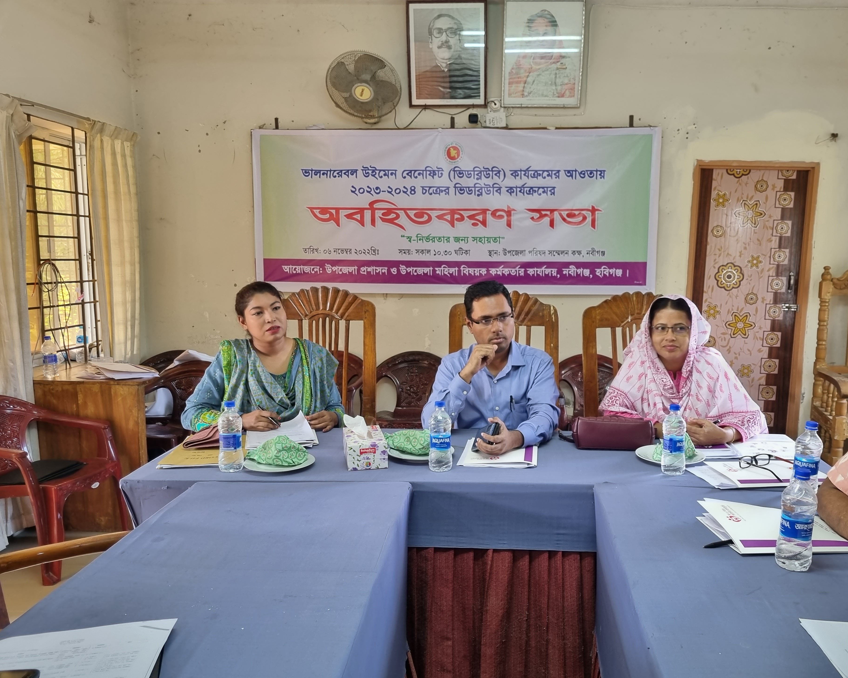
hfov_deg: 62.1
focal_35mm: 28
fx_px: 703
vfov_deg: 51.5
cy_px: 350
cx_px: 467
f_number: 1.8
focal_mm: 5.4
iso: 250
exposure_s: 1/50
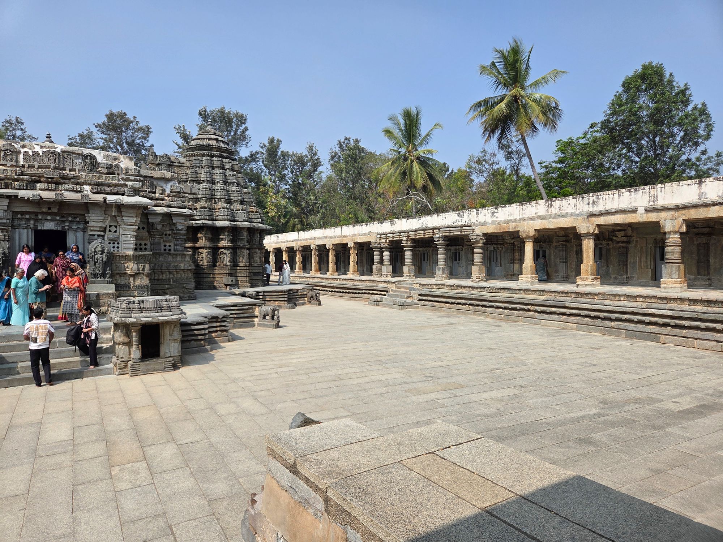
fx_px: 480
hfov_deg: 73.9
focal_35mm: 23
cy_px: 271
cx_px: 362
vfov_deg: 58.9
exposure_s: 1/6217
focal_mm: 5.4
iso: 80
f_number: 1.8
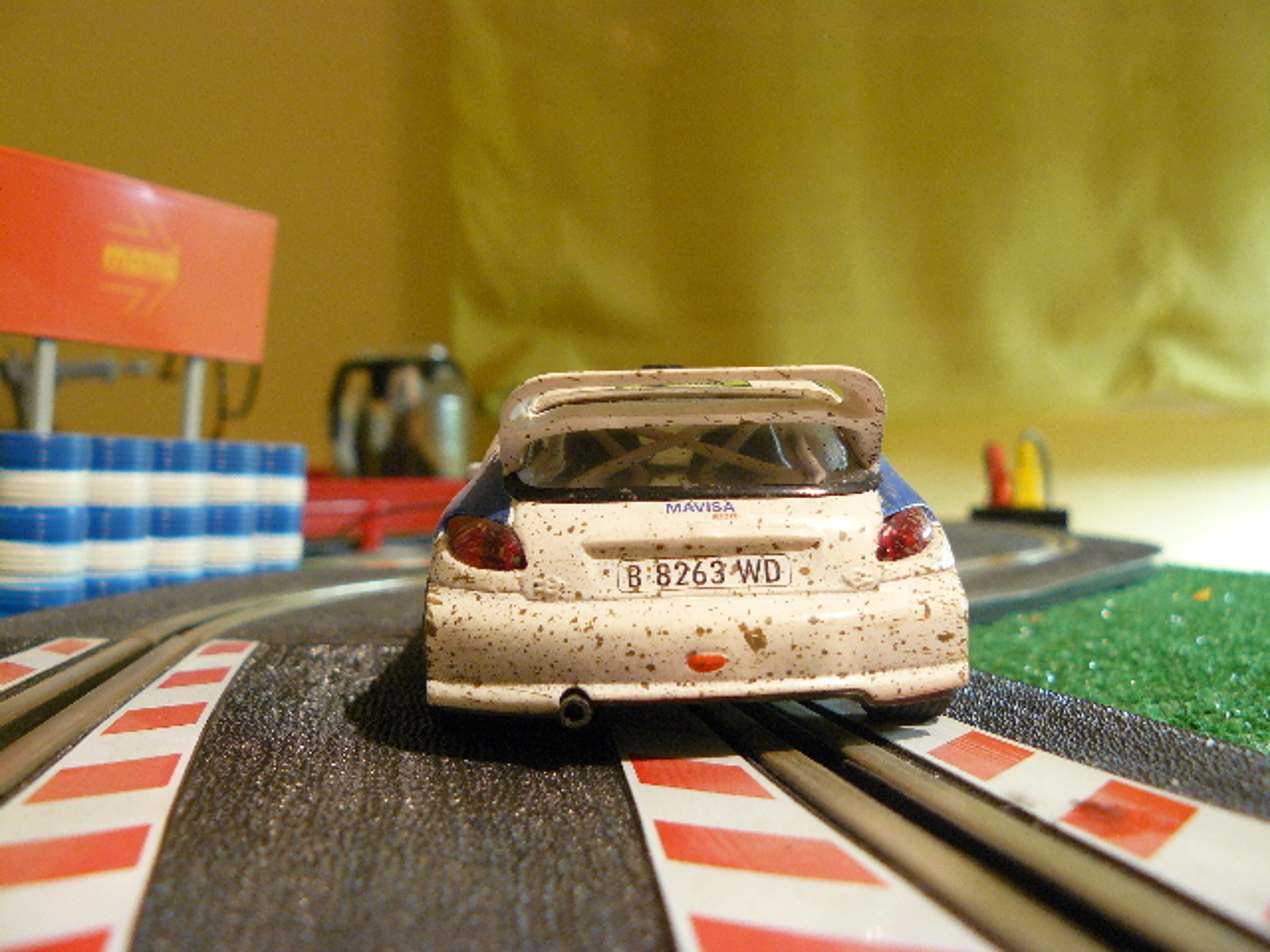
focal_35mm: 36
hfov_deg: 51.4
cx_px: 635
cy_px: 476
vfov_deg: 39.7
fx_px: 1321
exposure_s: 1/2.5
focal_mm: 6
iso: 200
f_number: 2.8
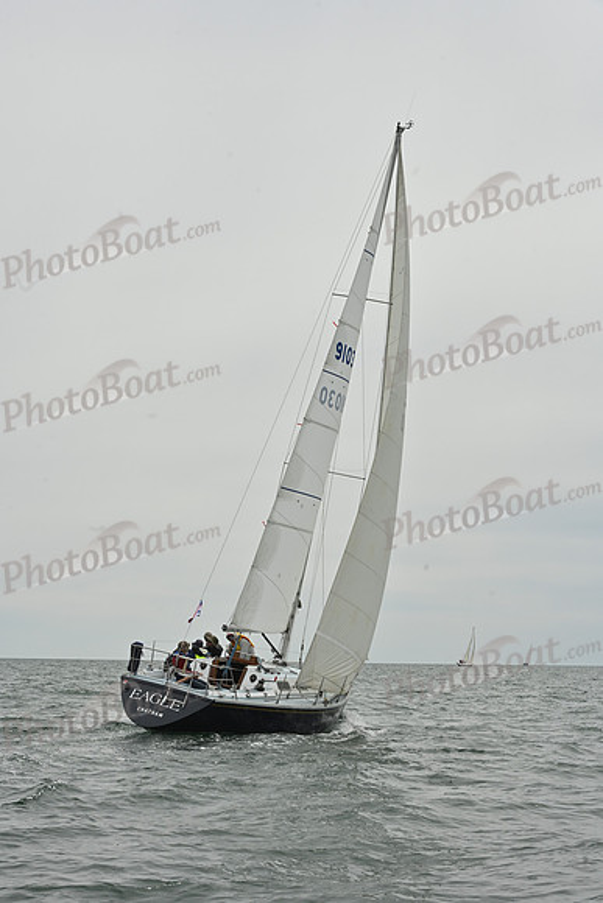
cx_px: 302
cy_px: 452
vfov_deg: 28.8
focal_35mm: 70
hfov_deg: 19.5
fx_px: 1758
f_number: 13
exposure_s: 1/1000
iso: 320
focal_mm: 70
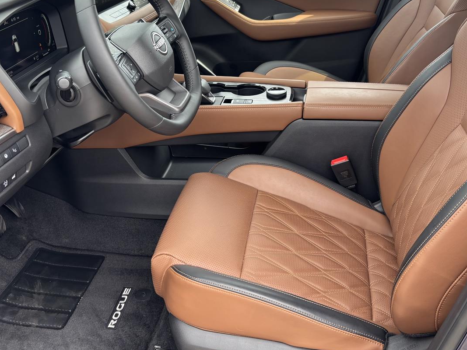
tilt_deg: -23.4
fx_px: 526
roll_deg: +0.1
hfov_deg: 47.8
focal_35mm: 39
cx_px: 216
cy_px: 111
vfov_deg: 36.4
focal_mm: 5.96
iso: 50
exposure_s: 1/244
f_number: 1.6
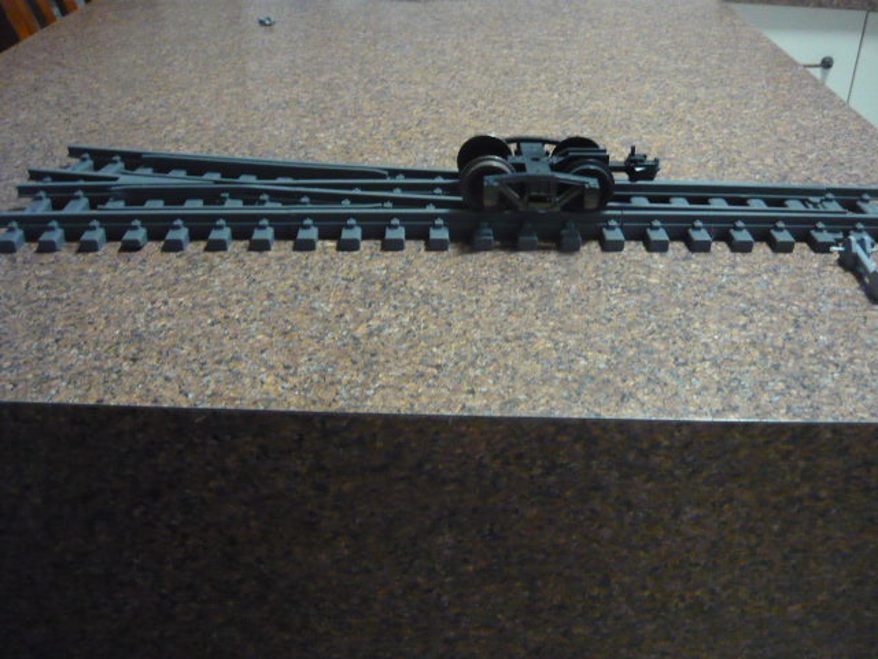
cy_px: 330
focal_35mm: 33
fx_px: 837
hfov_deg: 55.4
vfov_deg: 42.9
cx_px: 439
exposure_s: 1/20
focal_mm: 5.5
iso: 800
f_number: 2.8
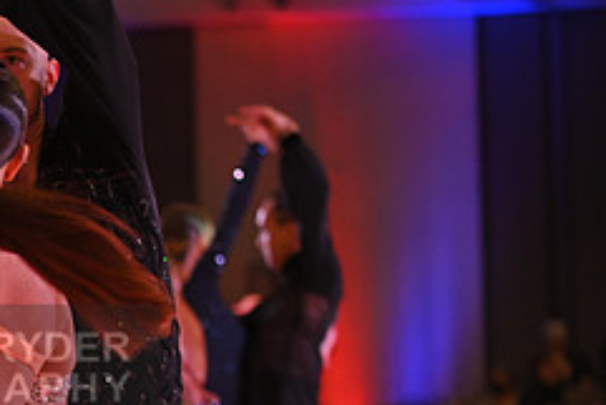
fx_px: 4531
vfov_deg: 5.1
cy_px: 371
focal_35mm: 269
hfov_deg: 7.6
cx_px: -113
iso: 1600
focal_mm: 112
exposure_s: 1/200
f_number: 5
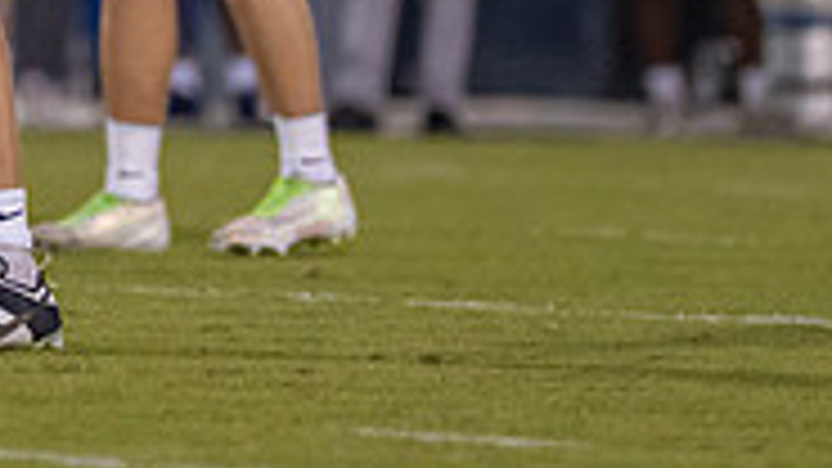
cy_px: -586
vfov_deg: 1.2
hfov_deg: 2.2
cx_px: -321
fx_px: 21573
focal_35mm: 978
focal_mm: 200
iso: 2500
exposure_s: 1/1600
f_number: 2.8
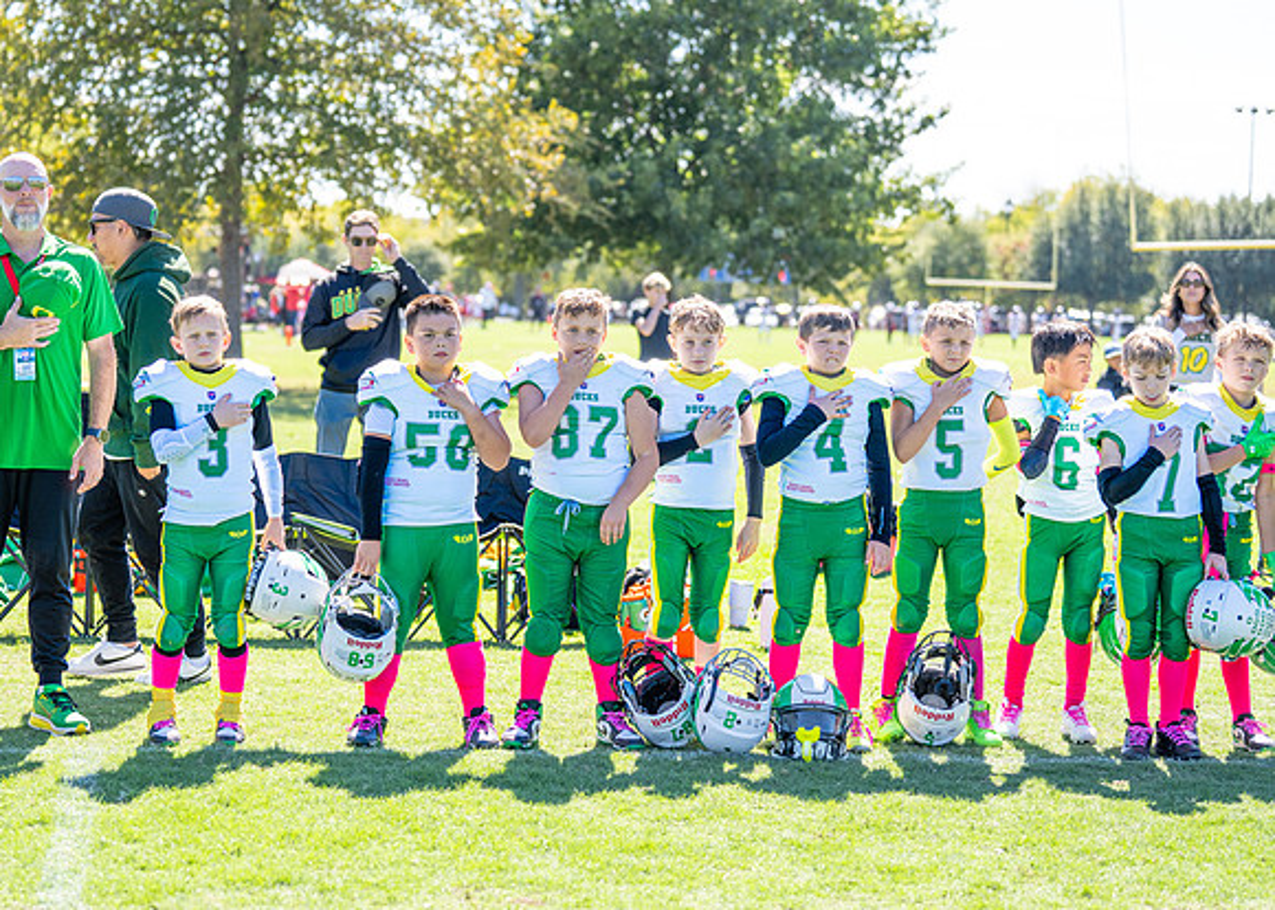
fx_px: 3238
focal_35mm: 89
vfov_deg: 16.0
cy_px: 424
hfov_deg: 22.2
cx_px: 478
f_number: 2.8
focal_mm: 70
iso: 160
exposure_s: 1/1250
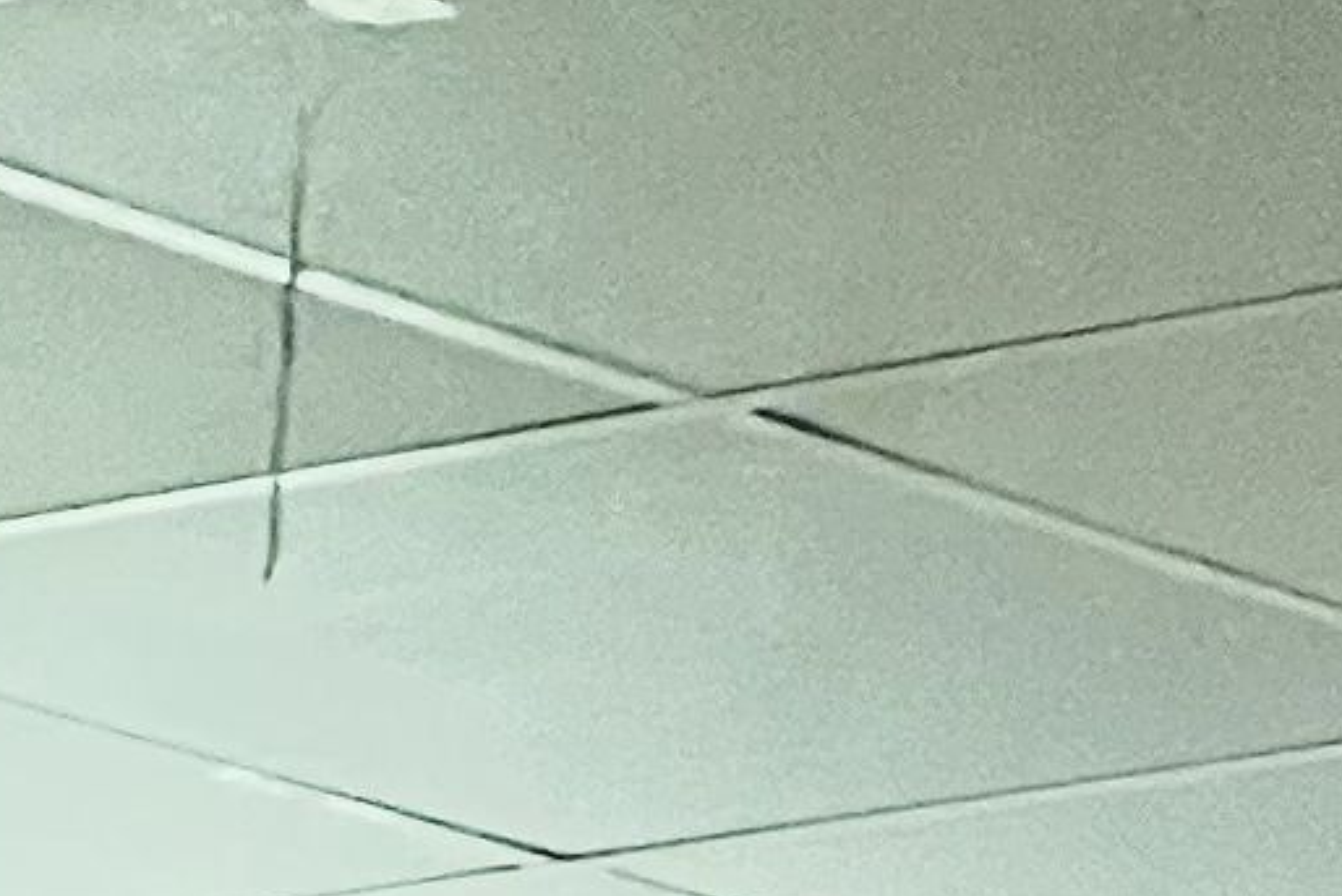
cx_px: 2136
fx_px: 15809
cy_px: 3897
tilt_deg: +1.3
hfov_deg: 4.8
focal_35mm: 424
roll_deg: -0.3
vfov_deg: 3.1
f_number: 2
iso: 800
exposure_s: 1/40
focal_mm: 6
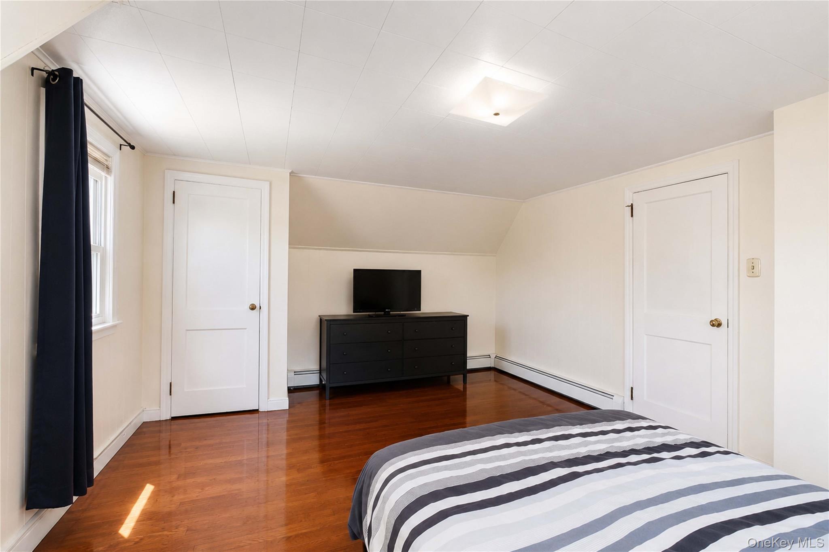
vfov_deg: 77.3
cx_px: 414
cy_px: 276
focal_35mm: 15
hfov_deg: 100.4
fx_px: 345
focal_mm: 10
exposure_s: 1/60
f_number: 9
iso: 2000
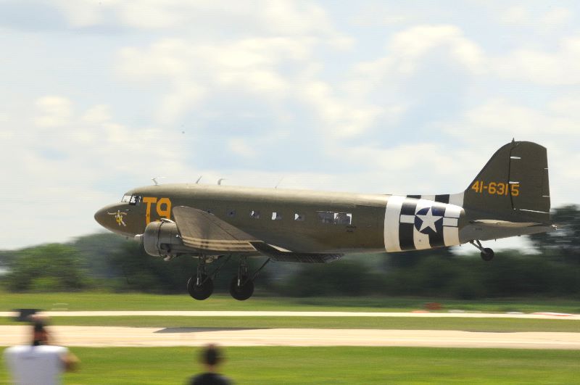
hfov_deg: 9.2
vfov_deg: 6.1
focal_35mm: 225
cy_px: 192
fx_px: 3620
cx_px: 290
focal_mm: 150
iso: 200
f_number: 22
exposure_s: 1/60
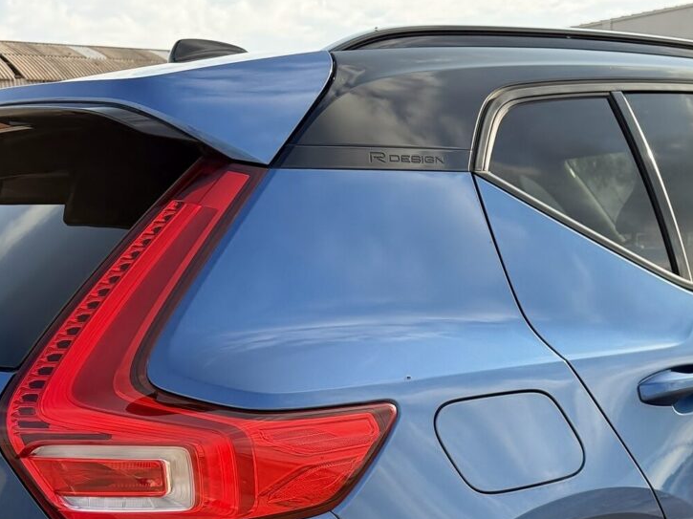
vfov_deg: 25.9
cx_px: 457
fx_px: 1061
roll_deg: +3.4
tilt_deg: -16.8
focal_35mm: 53
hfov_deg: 35.9
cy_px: 537
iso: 100
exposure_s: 1/1689
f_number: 1.78
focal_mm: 6.76
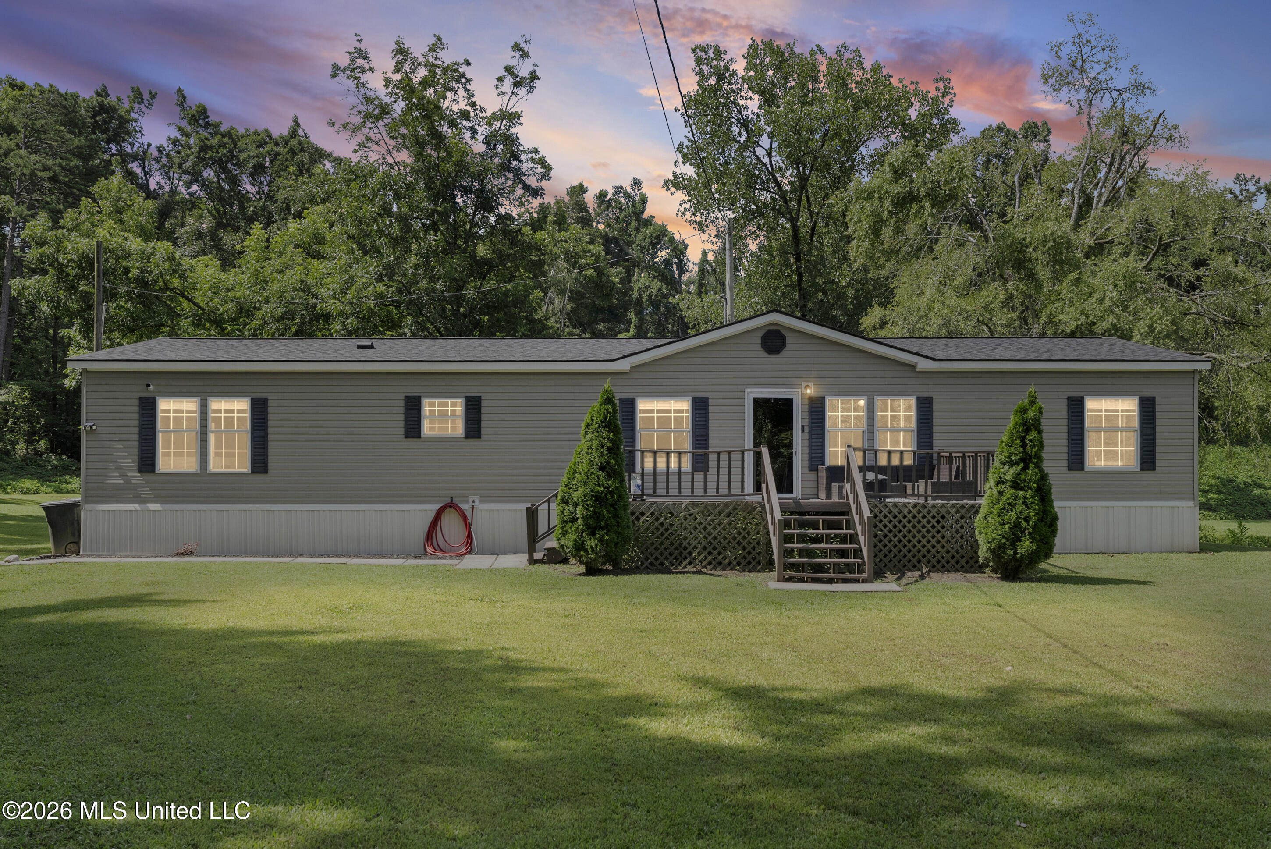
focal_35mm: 32
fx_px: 1130
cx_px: 636
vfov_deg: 41.2
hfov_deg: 58.7
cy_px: 424
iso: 800
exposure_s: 1/100
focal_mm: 32
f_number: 9
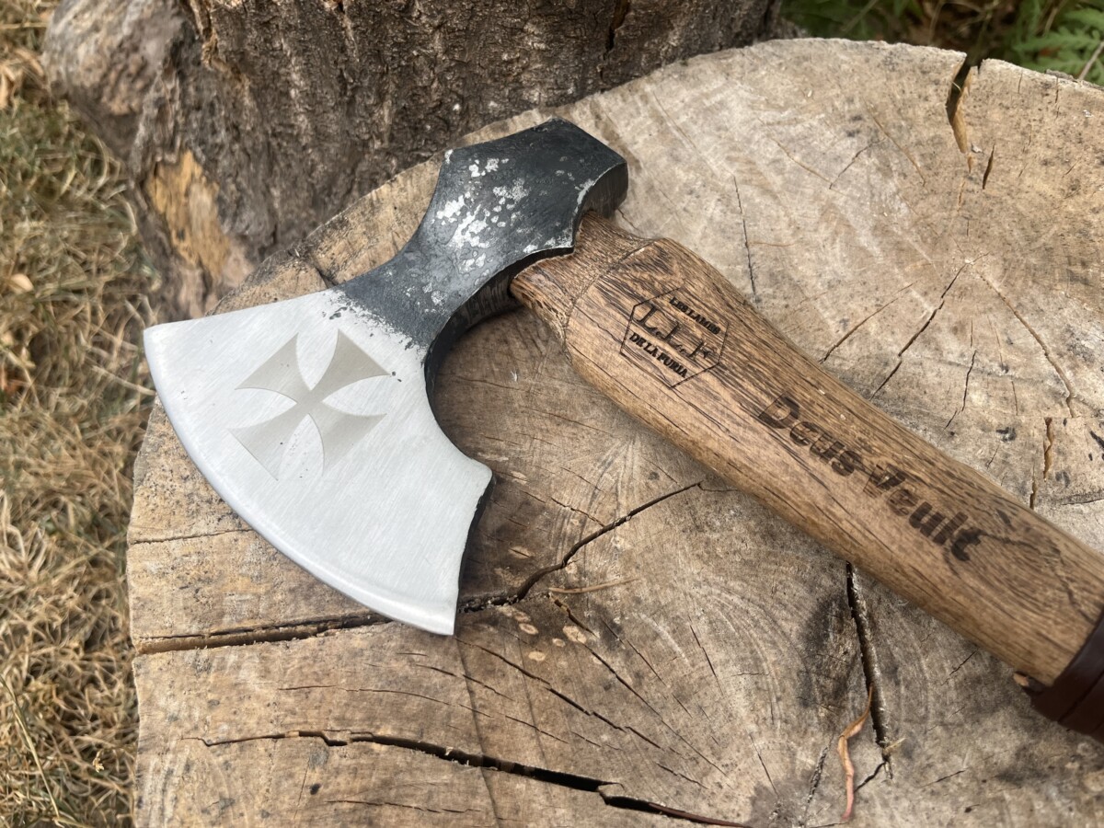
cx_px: 552
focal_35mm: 26
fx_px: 829
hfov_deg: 67.3
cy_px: 414
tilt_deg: -62.4
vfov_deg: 53.1
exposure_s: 1/1117
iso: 50
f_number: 1.6
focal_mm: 5.1
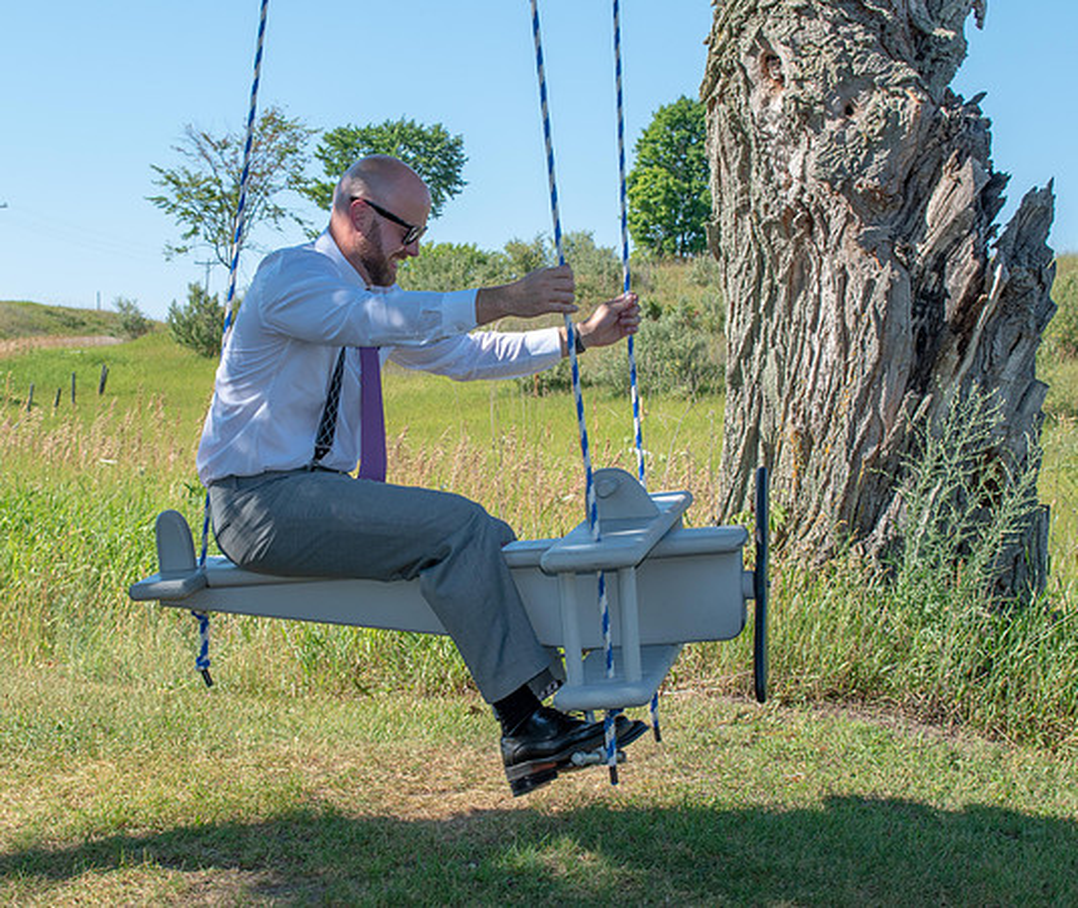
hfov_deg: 24.3
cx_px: 468
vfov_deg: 20.6
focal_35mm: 77
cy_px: 436
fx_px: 2500
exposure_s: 1/200
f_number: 9
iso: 100
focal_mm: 42
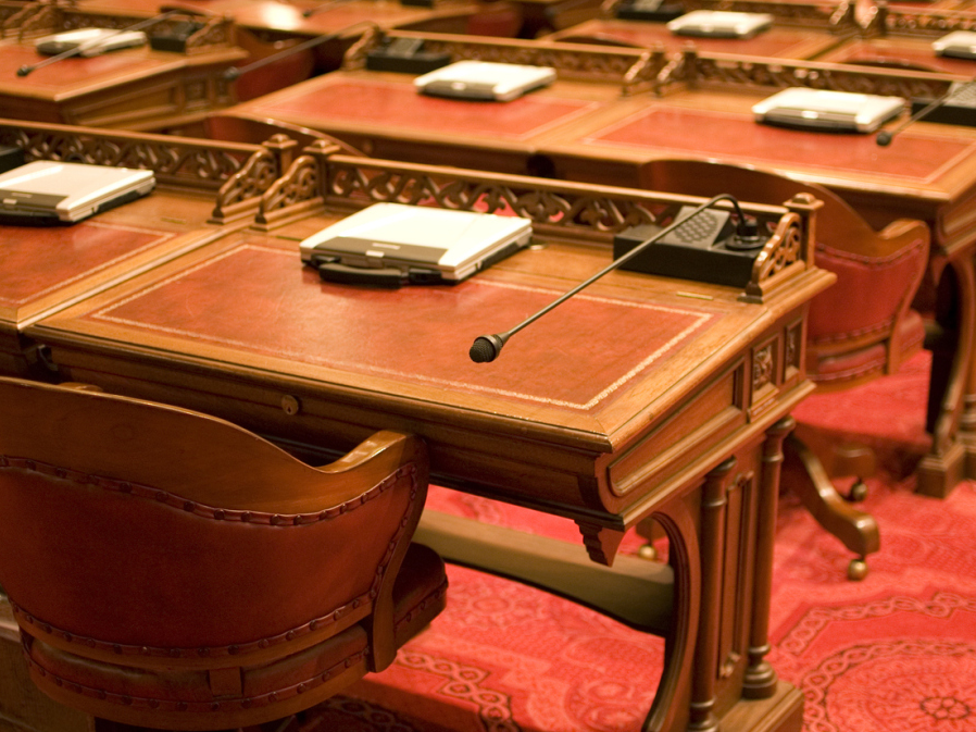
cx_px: 454
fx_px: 1622
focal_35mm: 58
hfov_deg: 33.5
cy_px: 366
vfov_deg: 25.4
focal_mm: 35
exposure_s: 1/30
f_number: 1.8
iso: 450
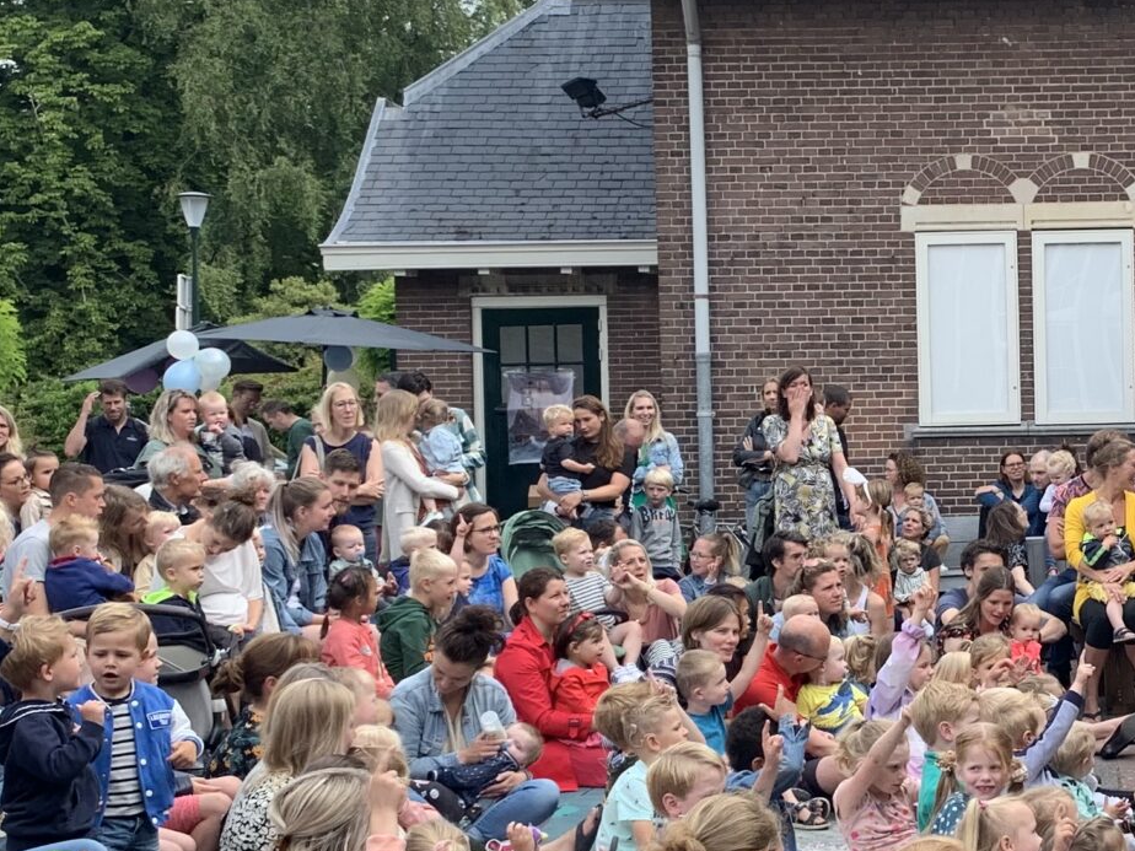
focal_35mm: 72
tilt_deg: -1.7
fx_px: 2361
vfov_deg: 20.4
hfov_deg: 26.0
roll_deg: +1.1
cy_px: 486
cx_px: 1059
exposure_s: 1/543
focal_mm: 4.25
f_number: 1.8
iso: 25
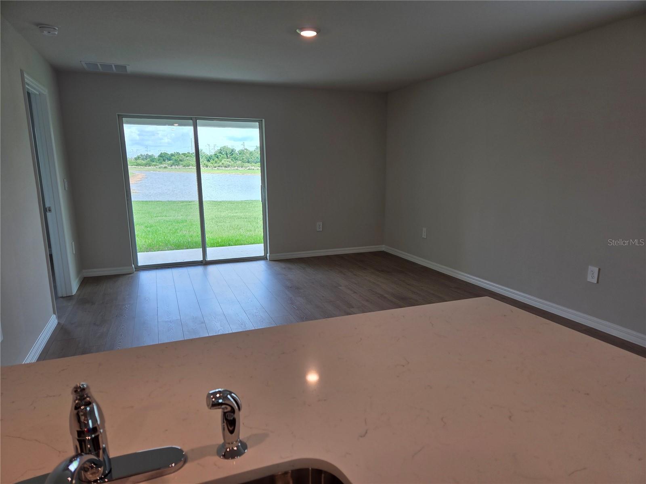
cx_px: 323
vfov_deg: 58.9
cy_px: 242
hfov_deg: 73.9
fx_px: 429
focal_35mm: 23
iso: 25
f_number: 1.8
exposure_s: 1/120
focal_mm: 5.4
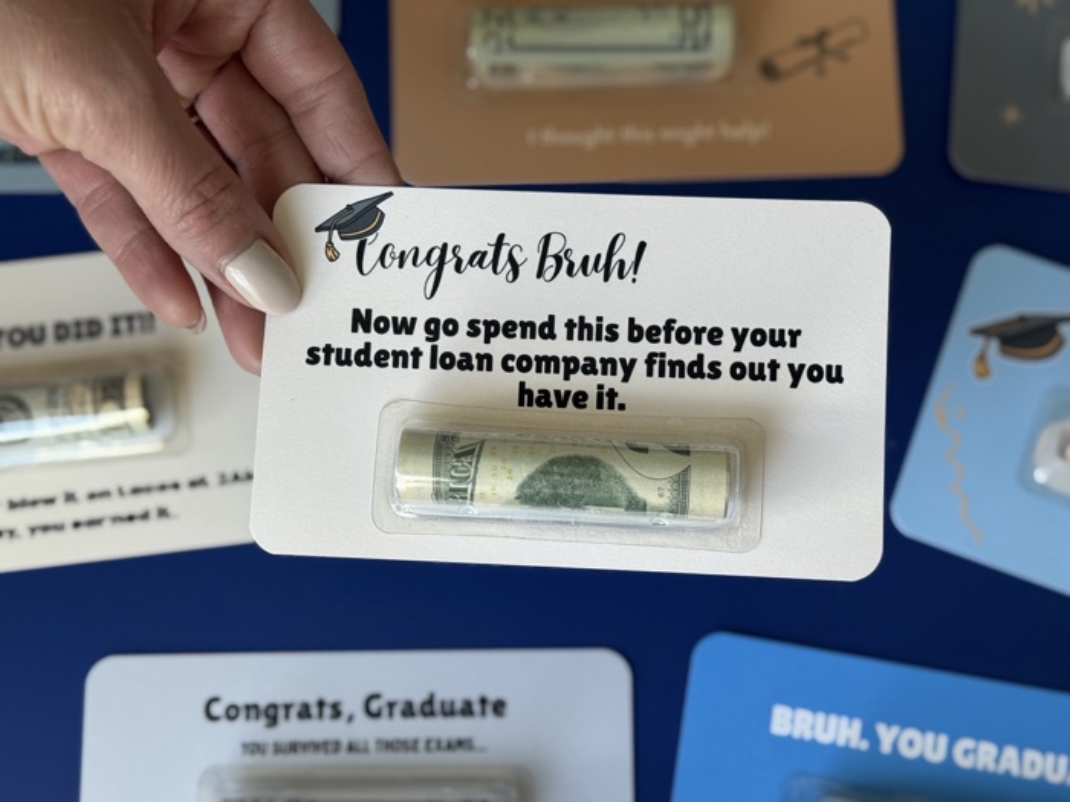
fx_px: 1484
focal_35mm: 48
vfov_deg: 30.3
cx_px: 535
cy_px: 401
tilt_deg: -79.1
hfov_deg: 39.7
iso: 64
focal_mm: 6.76
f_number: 1.78
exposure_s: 1/240
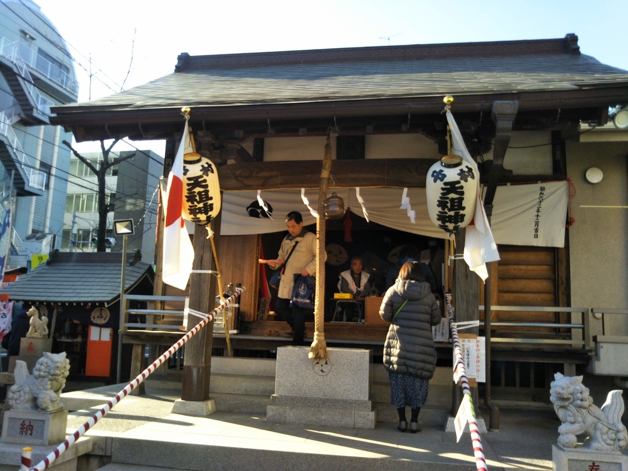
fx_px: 544
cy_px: 236
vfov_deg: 46.8
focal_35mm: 30
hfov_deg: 60.0
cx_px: 314
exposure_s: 1/227
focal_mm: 4
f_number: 2.2
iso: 27
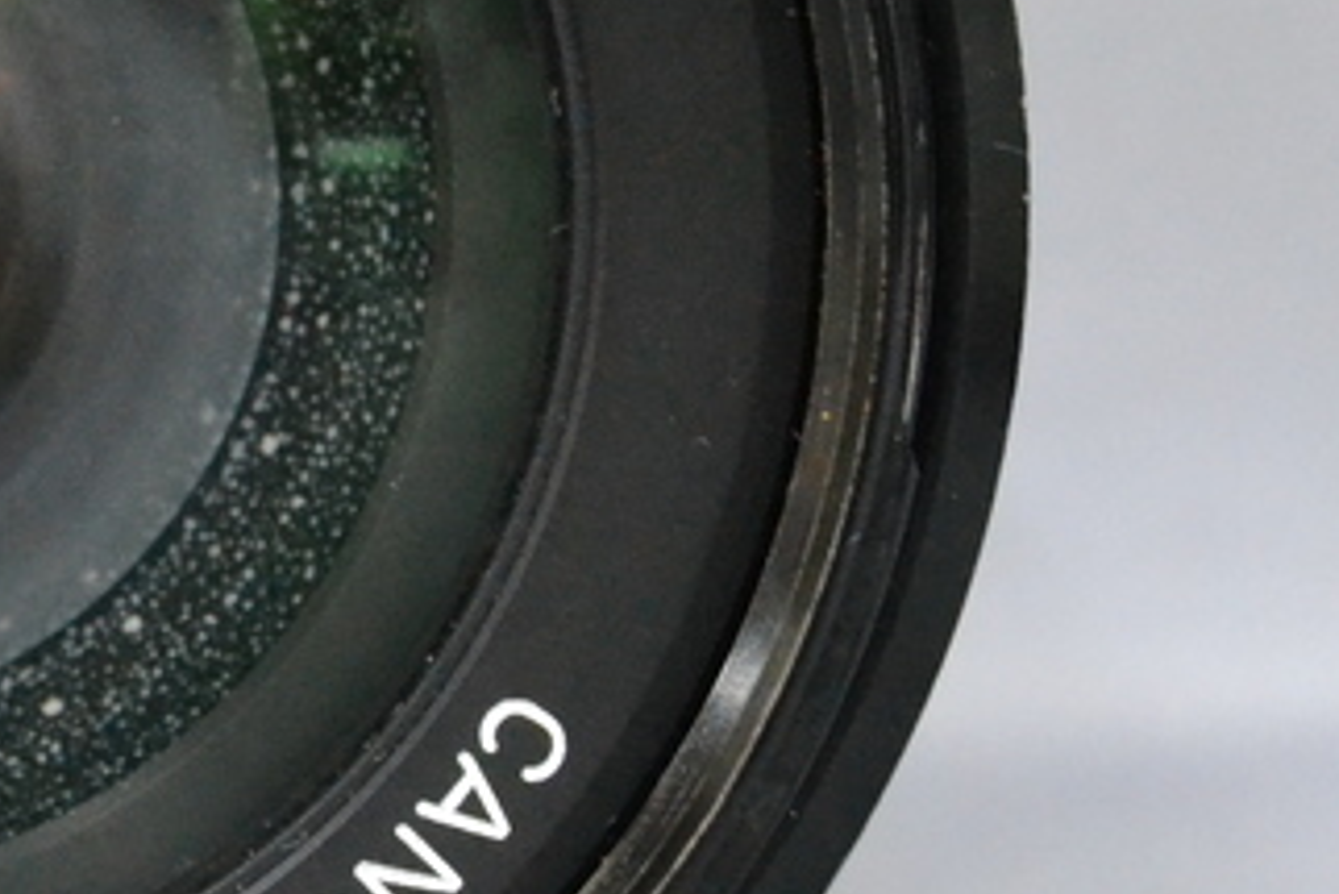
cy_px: 100
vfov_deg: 7.2
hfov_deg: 10.6
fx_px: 7070
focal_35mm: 190
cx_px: -299
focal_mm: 34
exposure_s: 1/100
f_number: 8
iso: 3200
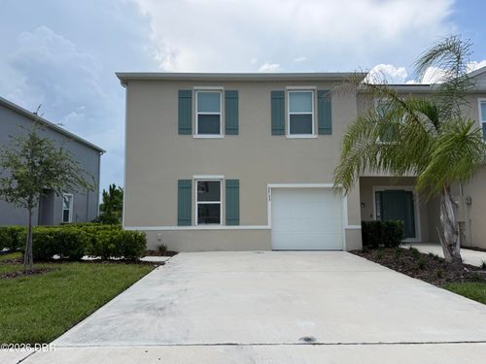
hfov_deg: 71.6
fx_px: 337
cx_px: 243
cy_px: 182
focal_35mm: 24
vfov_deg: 56.8
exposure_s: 1/3425
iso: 80
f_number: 1.78
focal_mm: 6.76
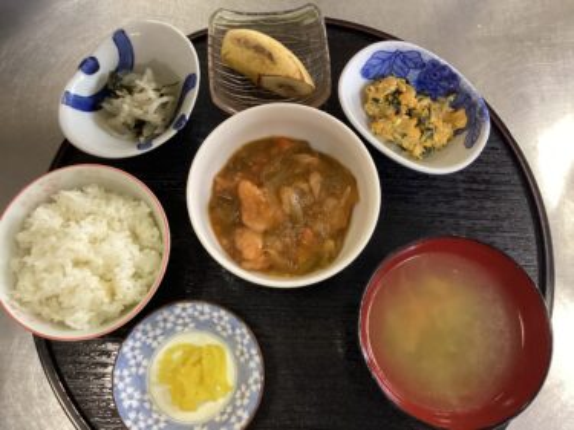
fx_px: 514
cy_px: 215
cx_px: 287
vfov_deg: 45.4
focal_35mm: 31
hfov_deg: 58.4
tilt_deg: -75.6
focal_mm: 3.3
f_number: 2.4
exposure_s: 1/60
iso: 320
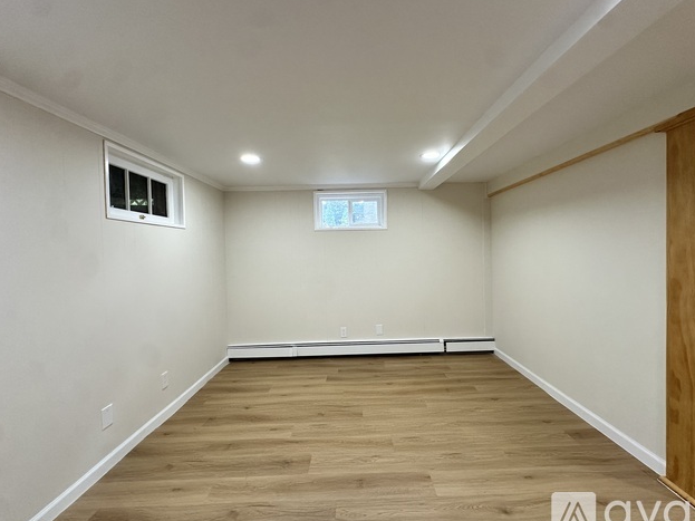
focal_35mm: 15
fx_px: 301
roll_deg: +1.8
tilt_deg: -1.2
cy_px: 258
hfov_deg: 98.1
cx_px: 360
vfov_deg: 81.7
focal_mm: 2.22
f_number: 2.2
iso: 200
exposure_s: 1/120
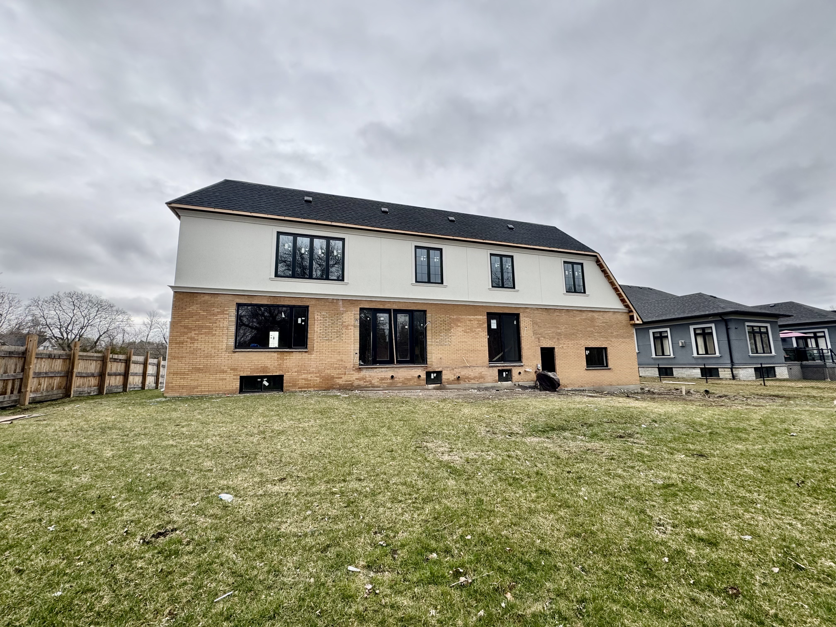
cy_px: 314
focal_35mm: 14
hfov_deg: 102.1
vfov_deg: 85.7
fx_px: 338
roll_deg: +0.8
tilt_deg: +7.4
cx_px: 418
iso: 40
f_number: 2.2
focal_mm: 2.22
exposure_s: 1/311
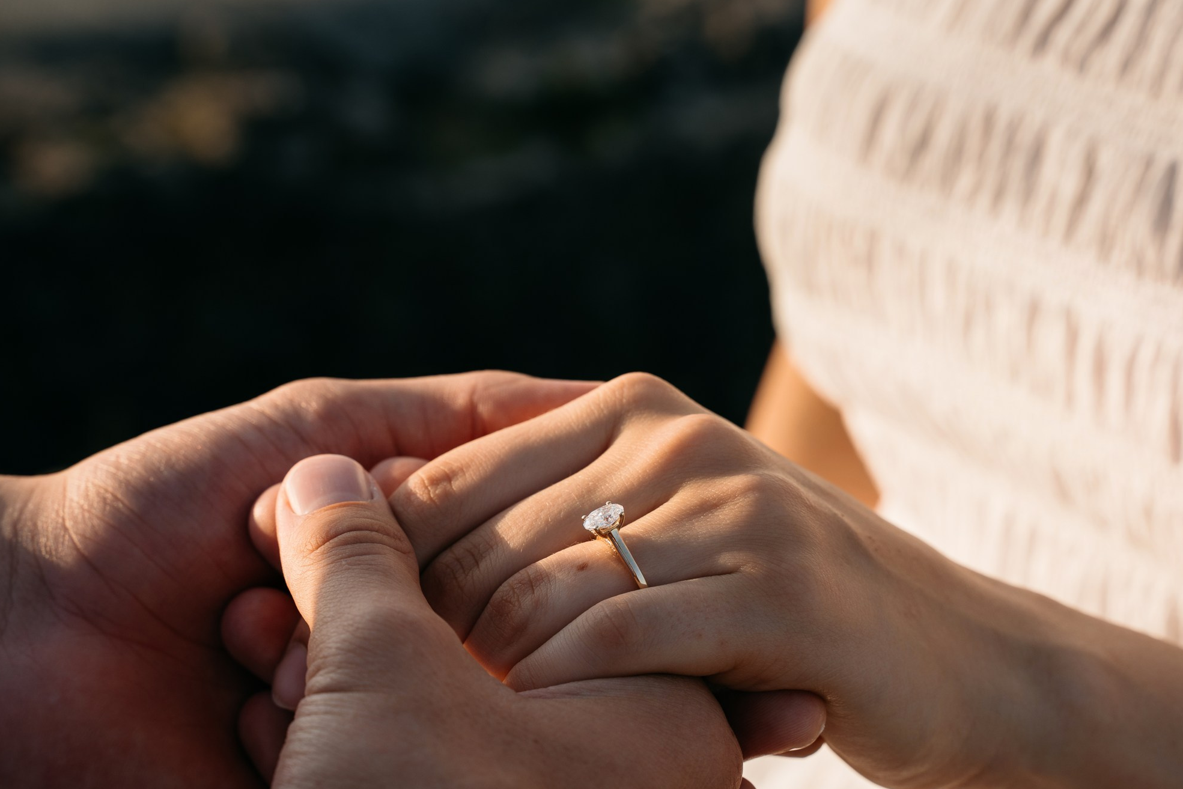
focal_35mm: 78
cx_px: 619
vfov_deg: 17.5
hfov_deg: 26.0
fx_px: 2563
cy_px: 491
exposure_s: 1/320
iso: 80
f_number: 6.3
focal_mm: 60
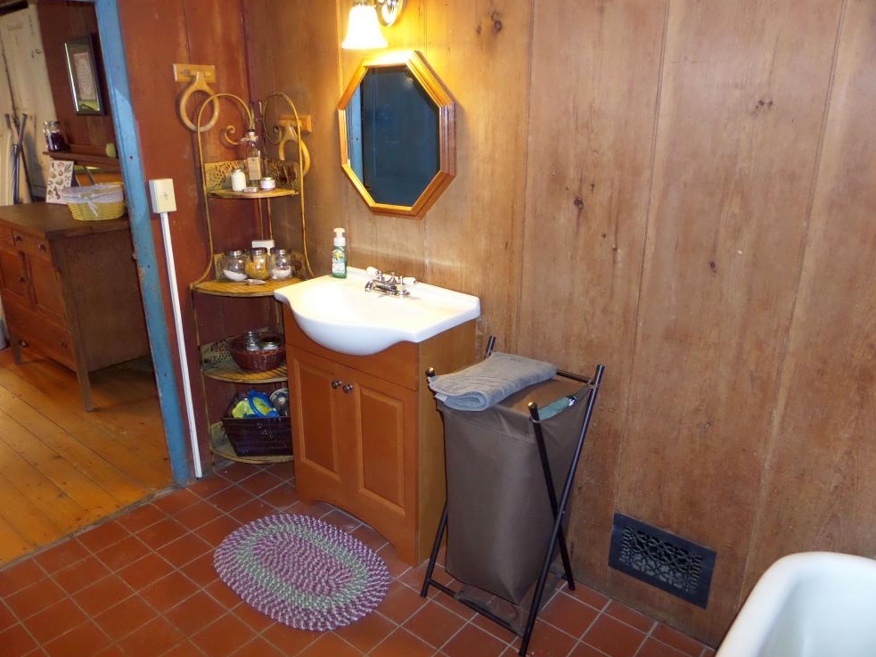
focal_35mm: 25
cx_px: 422
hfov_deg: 69.4
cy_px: 333
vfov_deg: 54.9
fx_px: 633
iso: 400
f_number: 3.2
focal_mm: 4
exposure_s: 1/20
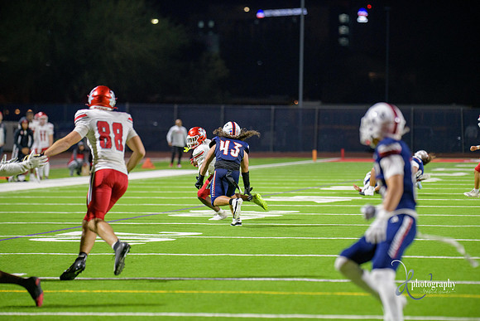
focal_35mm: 195
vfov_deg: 7.0
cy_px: 160
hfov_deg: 10.5
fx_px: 2600
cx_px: 240
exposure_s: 1/250
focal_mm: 195
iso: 2000
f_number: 2.8
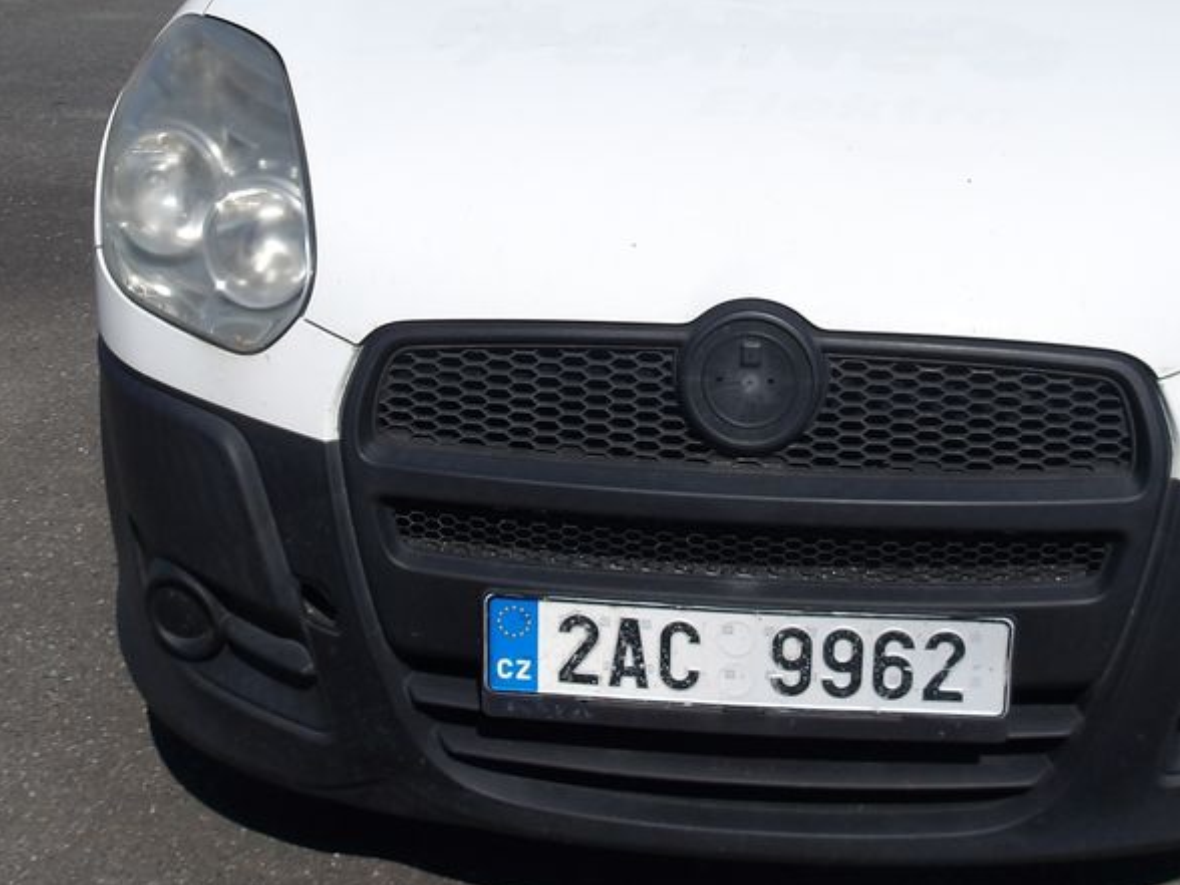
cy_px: 157
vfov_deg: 30.0
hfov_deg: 40.3
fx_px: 1602
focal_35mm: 47
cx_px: 684
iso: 100
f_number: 10.4
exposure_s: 1/265
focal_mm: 4.9
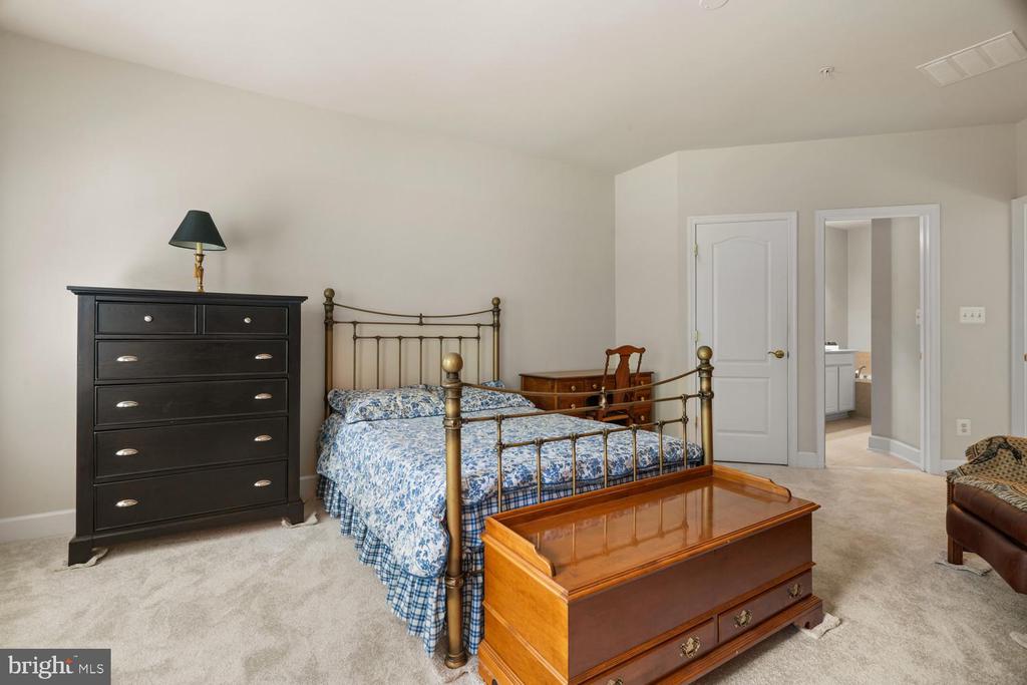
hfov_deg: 96.7
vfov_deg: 73.8
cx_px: 514
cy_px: 342
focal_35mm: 16
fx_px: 456
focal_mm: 16
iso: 320
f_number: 10
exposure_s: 1.6
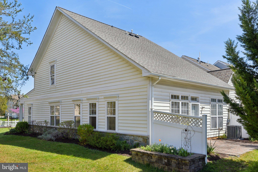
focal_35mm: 29
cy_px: 86
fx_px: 208
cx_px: 129
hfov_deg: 63.7
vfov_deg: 45.0
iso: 400
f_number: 8
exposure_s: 1/2000
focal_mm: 29
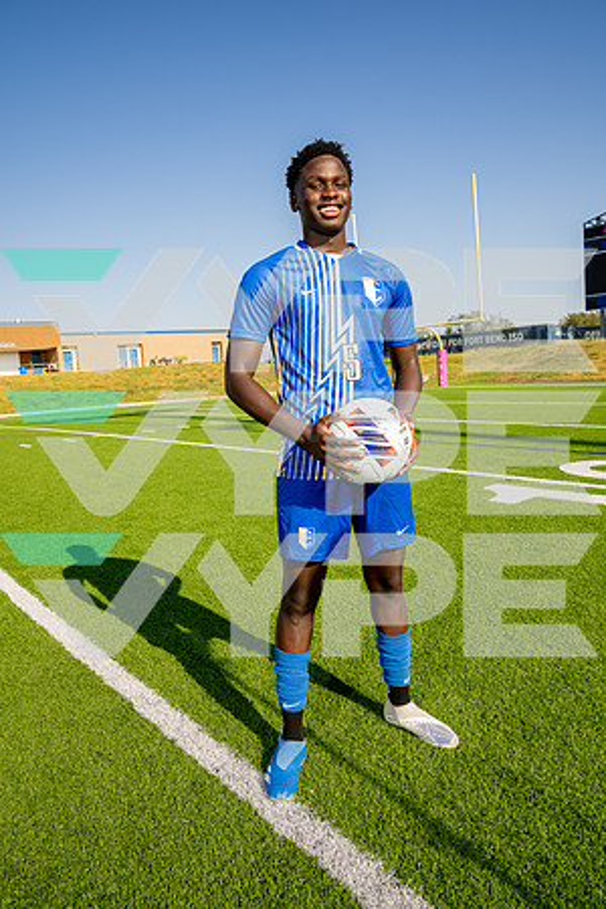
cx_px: 303
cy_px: 454
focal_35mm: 24
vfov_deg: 73.7
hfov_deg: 53.1
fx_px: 606
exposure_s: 1/125
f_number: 7.1
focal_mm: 24
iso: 50
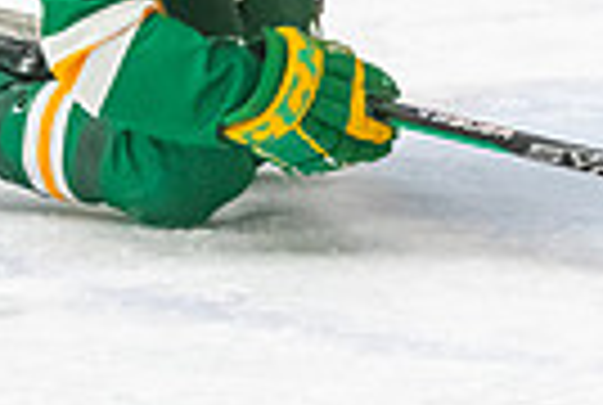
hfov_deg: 3.3
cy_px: -666
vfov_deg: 2.2
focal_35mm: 618
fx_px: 10375
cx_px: 269
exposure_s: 1/800
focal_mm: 105
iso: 3200
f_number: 2.8
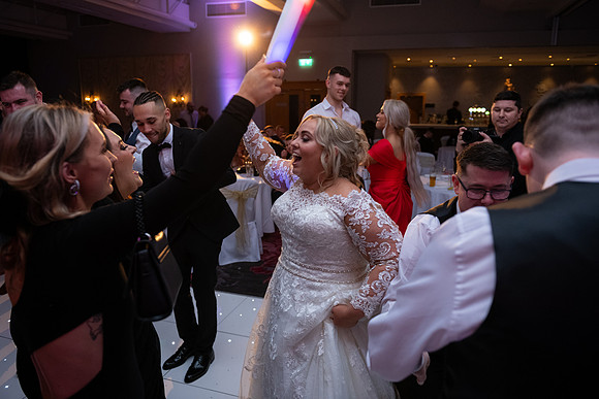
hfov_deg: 69.4
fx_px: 433
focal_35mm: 26
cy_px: 200
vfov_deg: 49.6
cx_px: 300
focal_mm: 26
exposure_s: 1/160
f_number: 3.5
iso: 1250
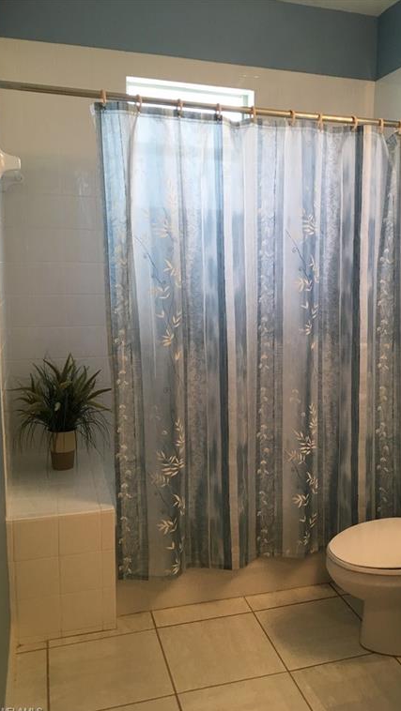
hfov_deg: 36.4
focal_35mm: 32
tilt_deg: -10.1
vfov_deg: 61.0
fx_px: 604
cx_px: 261
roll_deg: -0.2
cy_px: 358
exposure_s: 1/30
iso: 40
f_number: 2.2
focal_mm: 4.15
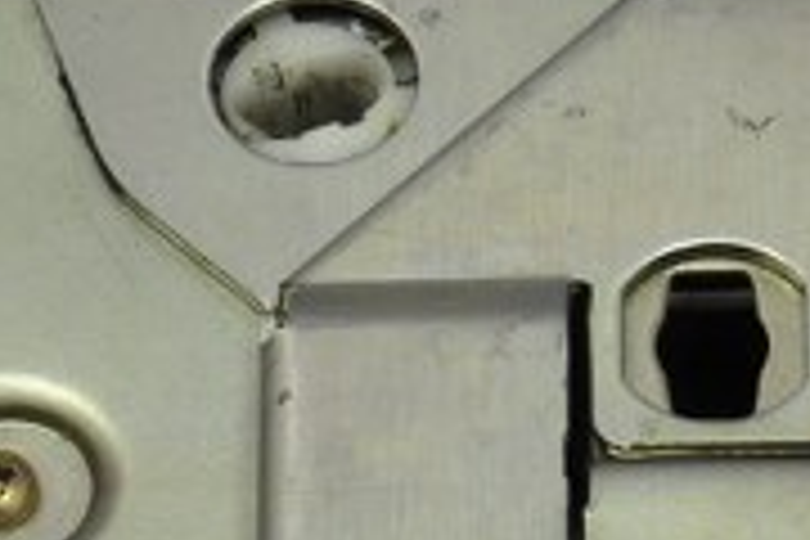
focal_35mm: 374
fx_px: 8414
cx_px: 792
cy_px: 634
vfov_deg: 3.7
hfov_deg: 5.5
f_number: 5
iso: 200
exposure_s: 1/40
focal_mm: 50
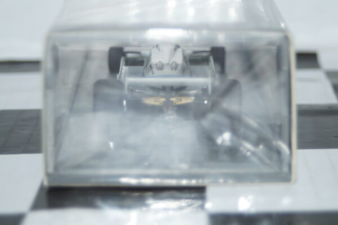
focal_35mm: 105
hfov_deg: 19.5
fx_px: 986
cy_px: 112
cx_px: 169
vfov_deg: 13.0
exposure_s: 1/100
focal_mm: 70
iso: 320
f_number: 5.6
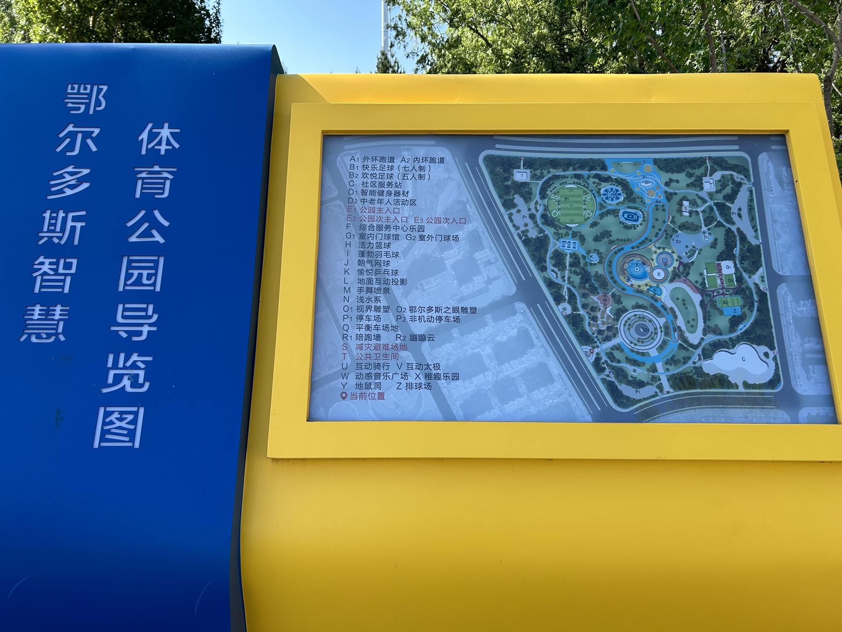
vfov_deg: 53.1
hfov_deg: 67.3
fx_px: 632
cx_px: 421
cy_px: 316
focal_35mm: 26
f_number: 1.5
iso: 50
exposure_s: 1/1038
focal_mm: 5.7
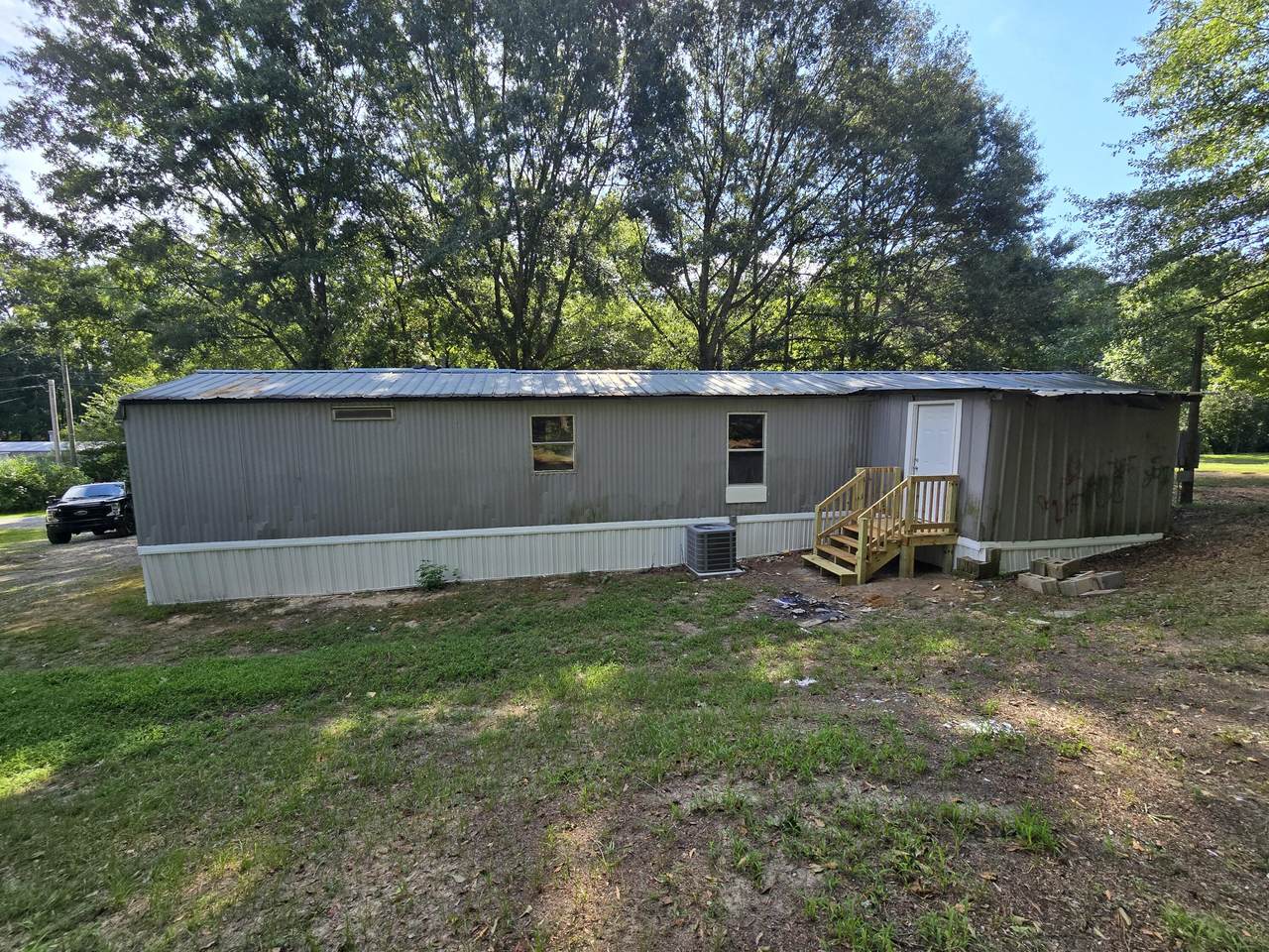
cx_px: 634
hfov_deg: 106.2
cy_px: 476
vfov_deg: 89.9
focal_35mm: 13
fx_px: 477
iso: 50
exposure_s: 1/692
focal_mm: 2.2
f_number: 2.2
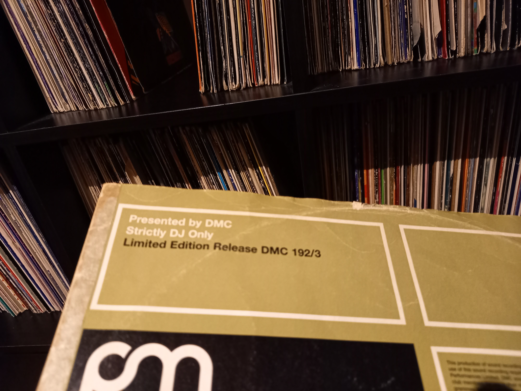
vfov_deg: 54.9
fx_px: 376
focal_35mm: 25
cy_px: 196
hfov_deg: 69.4
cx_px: 260
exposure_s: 1/24
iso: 800
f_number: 2
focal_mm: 4.6
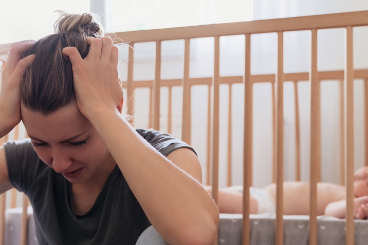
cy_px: 131
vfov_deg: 23.8
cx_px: 147
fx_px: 582
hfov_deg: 34.9
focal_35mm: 57
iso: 400
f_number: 2.8
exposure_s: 1/50
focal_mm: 34
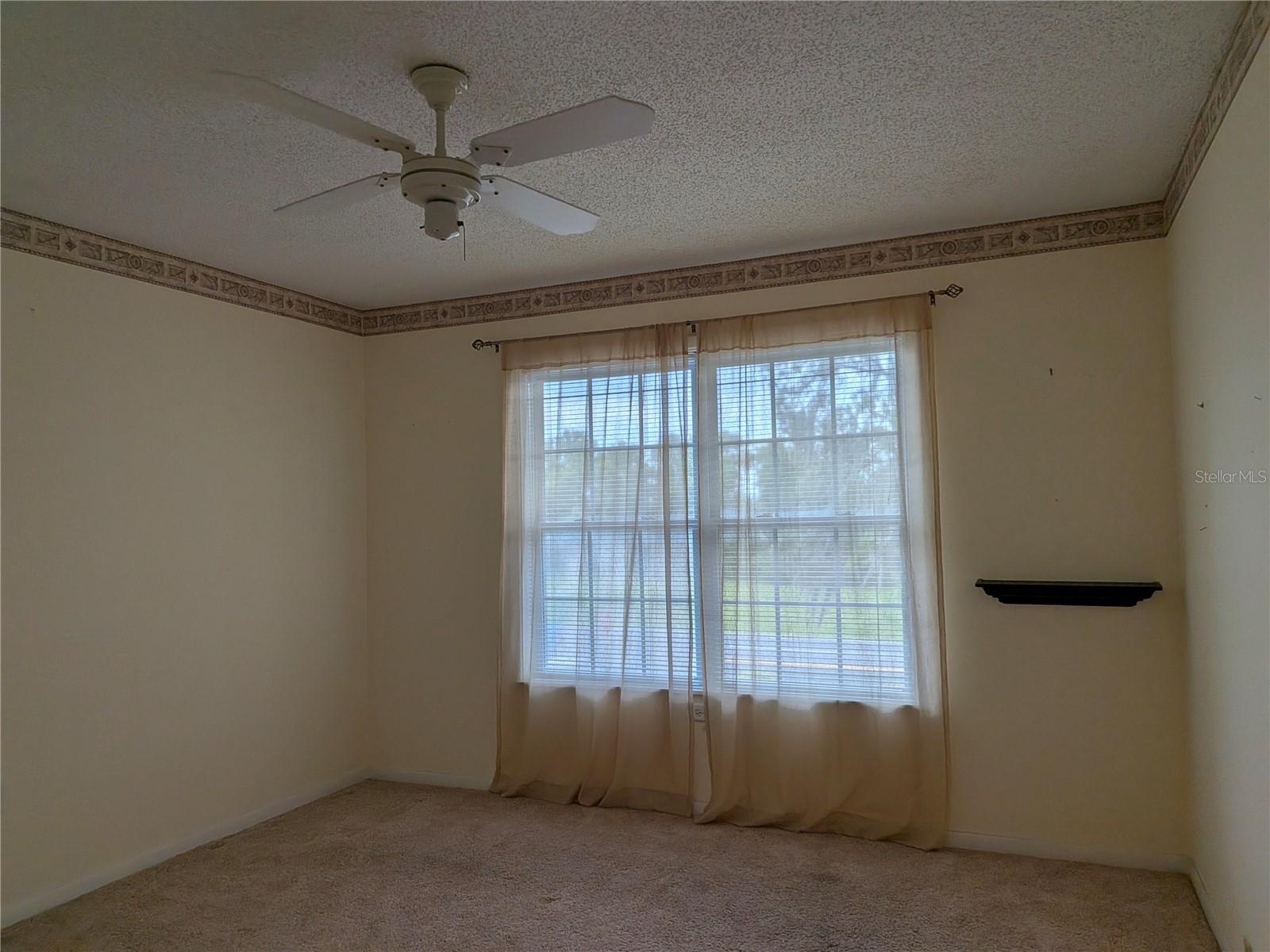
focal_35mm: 24
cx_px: 635
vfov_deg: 56.8
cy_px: 476
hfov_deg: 71.6
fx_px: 881
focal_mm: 4.53
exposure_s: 1/538
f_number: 1.7
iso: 27
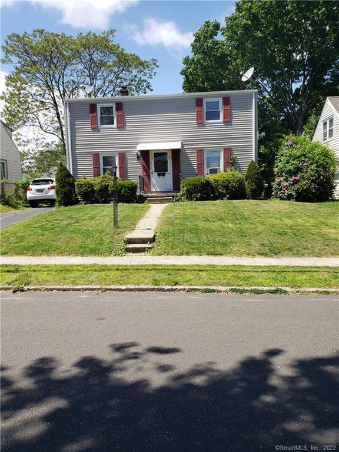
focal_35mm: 26
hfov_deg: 53.1
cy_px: 226
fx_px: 339
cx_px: 170
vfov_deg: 67.3
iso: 50
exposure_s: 1/981
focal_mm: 4.3
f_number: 2.4
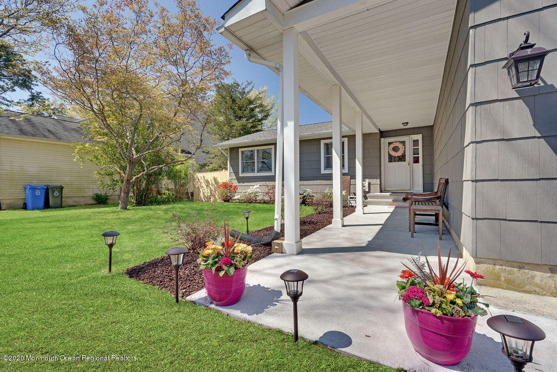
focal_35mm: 16
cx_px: 278
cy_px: 186
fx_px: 248
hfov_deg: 96.7
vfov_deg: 73.8
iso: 100
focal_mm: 16
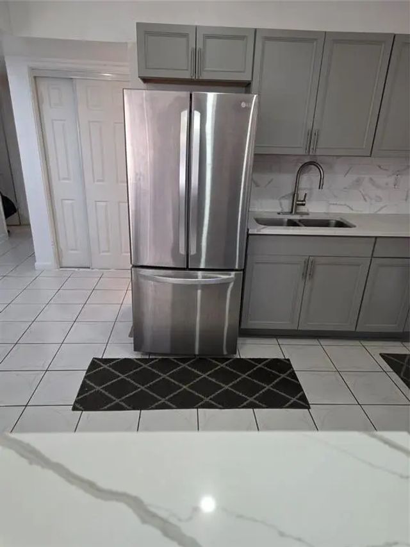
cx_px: 205
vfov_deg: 73.9
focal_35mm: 23
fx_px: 363
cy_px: 274
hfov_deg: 58.9
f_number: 1.7
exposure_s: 1/120
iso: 400
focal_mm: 6.3
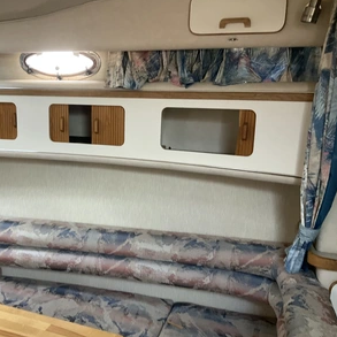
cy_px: 166
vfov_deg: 47.2
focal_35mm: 35
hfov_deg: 46.5
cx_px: 115
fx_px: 386
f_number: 1.8
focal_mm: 3
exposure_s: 1/60
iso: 80
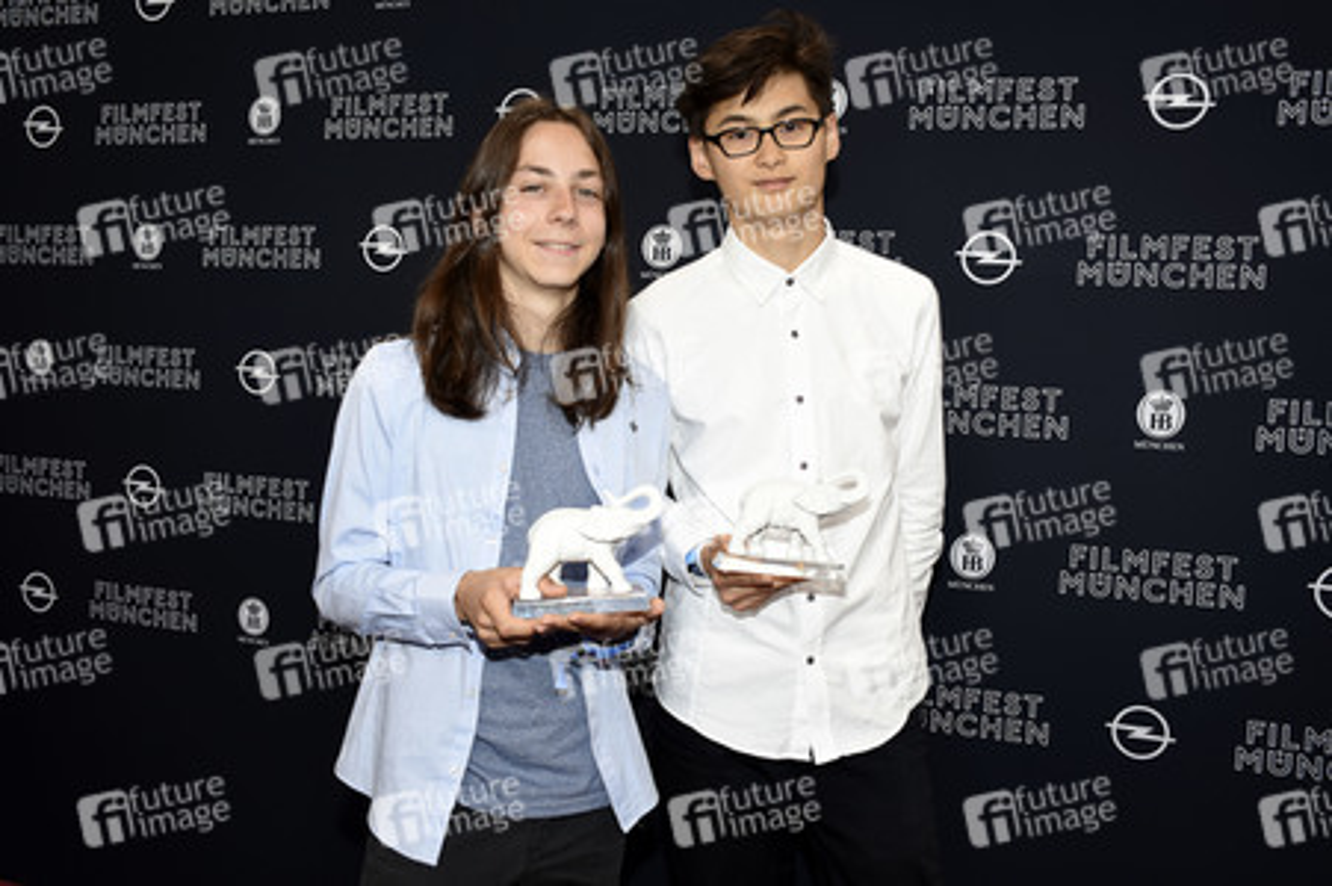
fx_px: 1220
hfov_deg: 57.3
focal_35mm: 33
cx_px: 666
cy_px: 443
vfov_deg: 39.9
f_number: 4.5
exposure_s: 1/160
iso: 160
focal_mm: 22
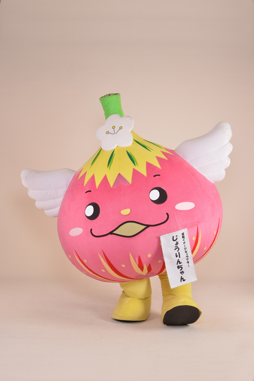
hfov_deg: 26.0
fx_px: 550
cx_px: 127
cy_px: 190
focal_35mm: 52
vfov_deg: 38.2
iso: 200
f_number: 14
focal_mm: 52
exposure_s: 1/50
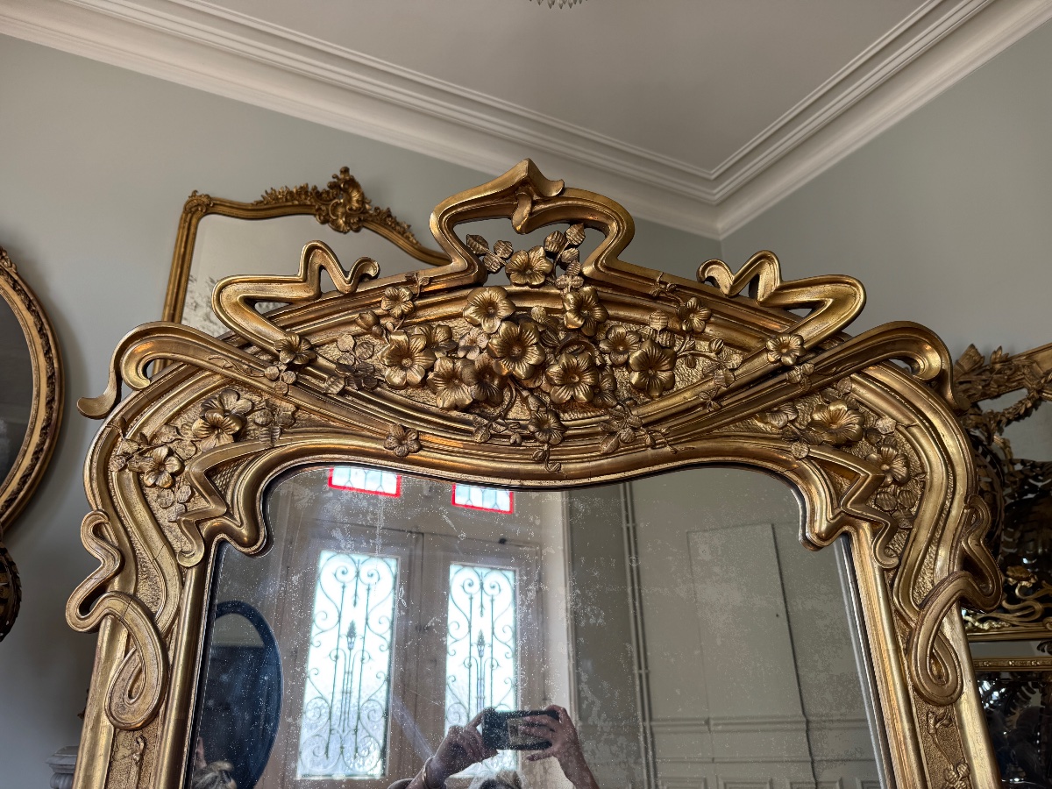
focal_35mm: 24
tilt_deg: +20.7
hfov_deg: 71.6
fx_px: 729
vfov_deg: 56.8
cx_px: 526
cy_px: 394
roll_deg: +0.6
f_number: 1.78
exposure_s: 1/167
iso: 80
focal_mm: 6.76
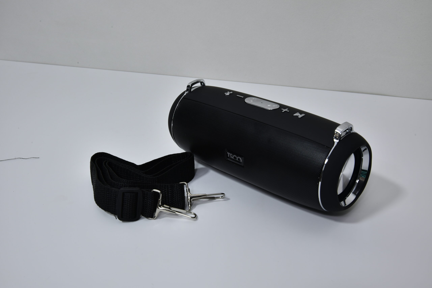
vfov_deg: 29.9
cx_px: 216
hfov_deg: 43.6
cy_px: 144
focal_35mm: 45
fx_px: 540
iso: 200
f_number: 20
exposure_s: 1/2
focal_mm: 45
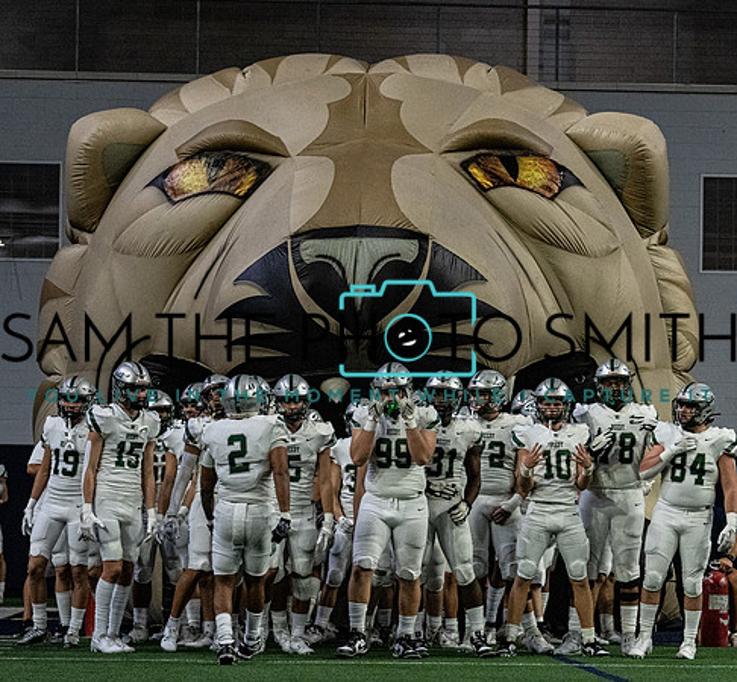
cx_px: 435
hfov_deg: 13.1
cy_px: 437
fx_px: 3205
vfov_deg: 12.1
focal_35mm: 138
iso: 6400
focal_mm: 88
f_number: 4
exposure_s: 1/1250
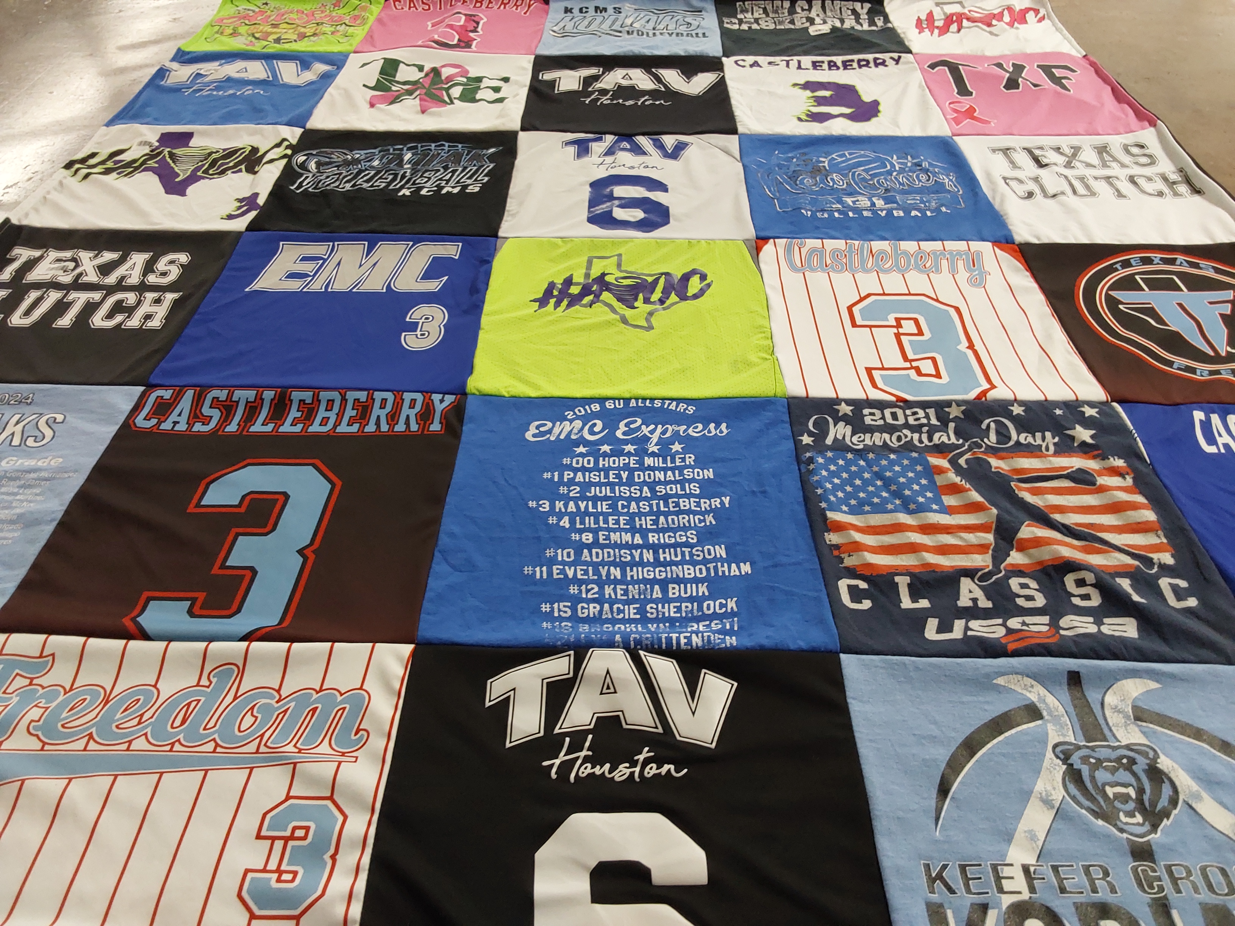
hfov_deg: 63.4
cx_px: 618
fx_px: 999
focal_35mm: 28
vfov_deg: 49.7
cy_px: 463
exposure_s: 1/50
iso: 100
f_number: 1.9
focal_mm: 2.91
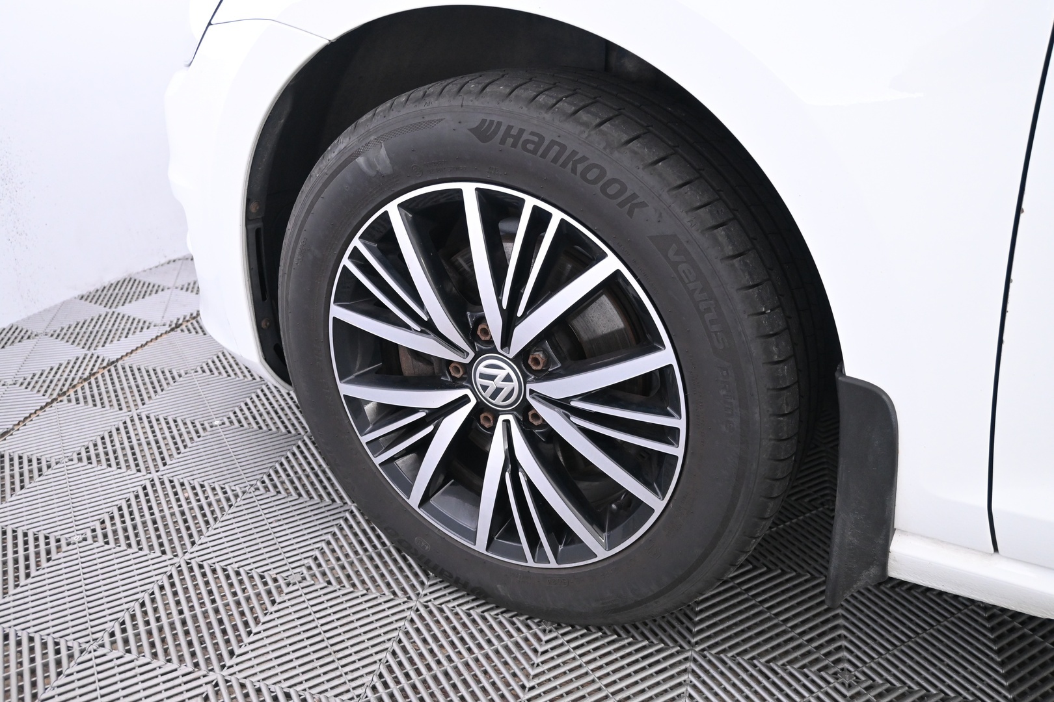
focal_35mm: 29
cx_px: 527
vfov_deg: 44.6
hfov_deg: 63.2
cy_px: 351
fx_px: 856
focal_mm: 19.5
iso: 2000
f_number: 3.8
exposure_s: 1/30
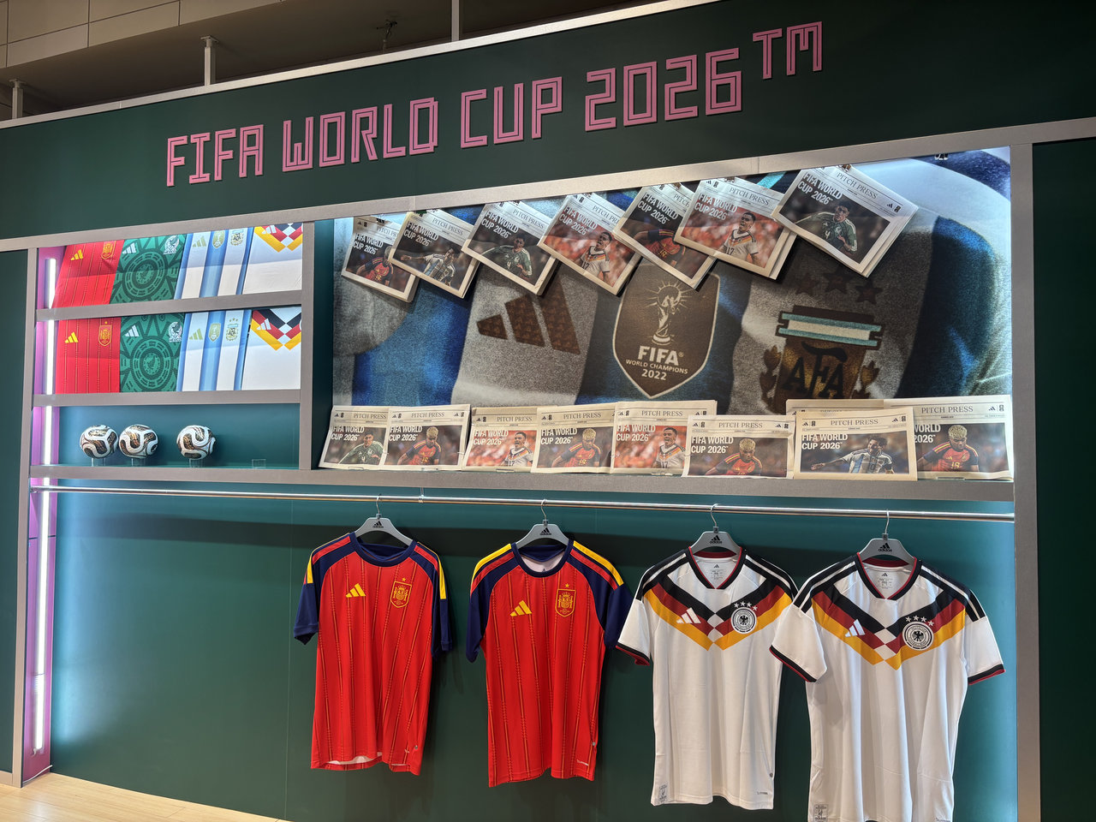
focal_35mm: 26
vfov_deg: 53.1
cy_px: 411
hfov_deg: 67.3
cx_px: 548
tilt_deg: +1.3
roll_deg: +0.1
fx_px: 823
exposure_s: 1/120
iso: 50
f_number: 1.6
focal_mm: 5.96
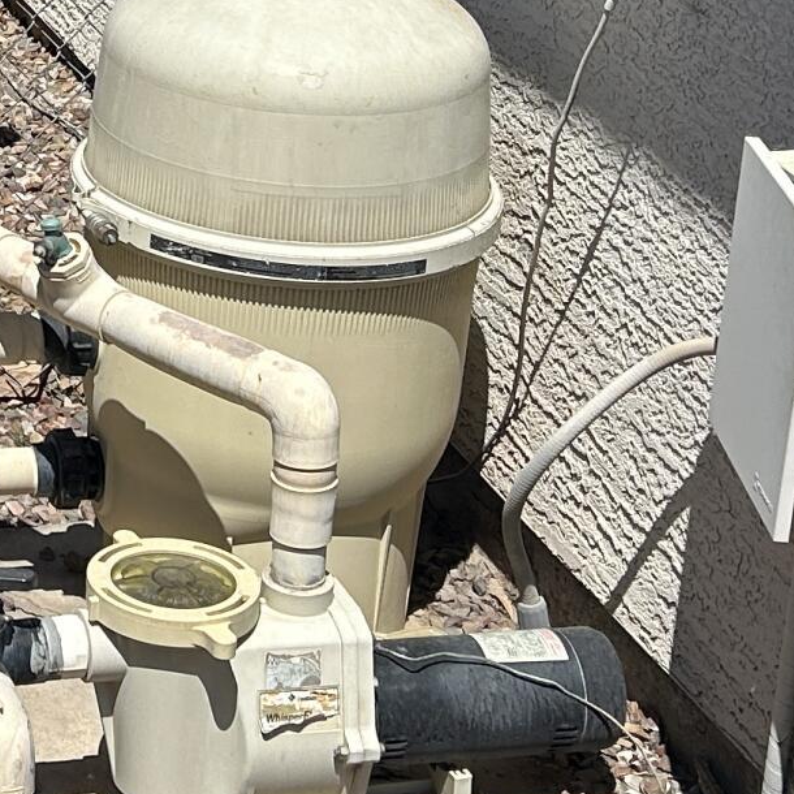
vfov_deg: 15.1
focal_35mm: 113
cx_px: -223
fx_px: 2932
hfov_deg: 14.8
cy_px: -23
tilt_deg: -17.9
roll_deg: -0.2
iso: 50
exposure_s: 1/6211
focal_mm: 5.7
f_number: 1.5
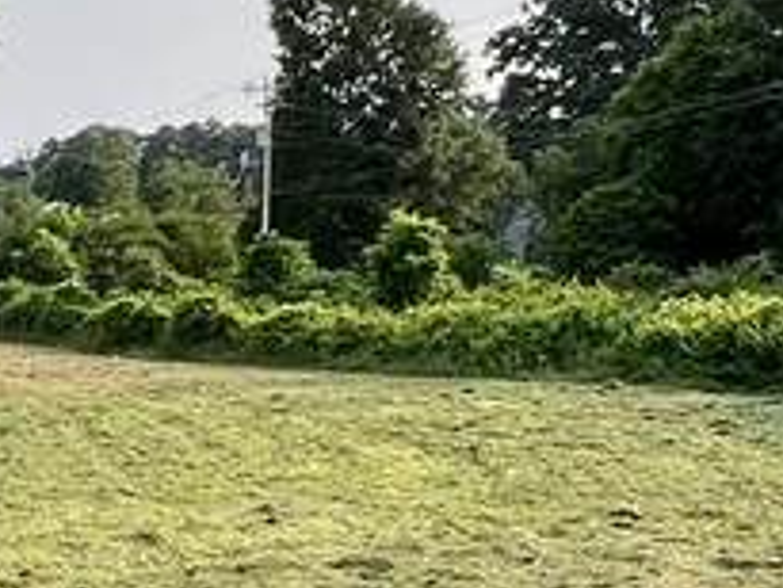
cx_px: -279
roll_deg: +0.6
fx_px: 1833
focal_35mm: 81
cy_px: 687
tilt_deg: -9.5
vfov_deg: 17.5
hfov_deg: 21.4
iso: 32
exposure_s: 1/492
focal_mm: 1.57
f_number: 1.8
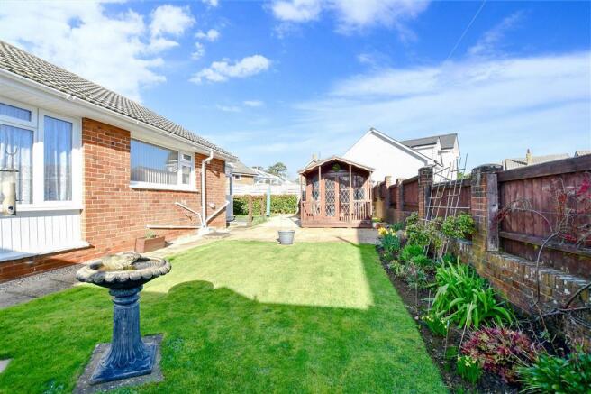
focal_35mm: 15
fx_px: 246
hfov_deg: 100.4
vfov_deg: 77.3
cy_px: 197
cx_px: 296
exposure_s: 1/80
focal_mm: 10
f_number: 8
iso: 160
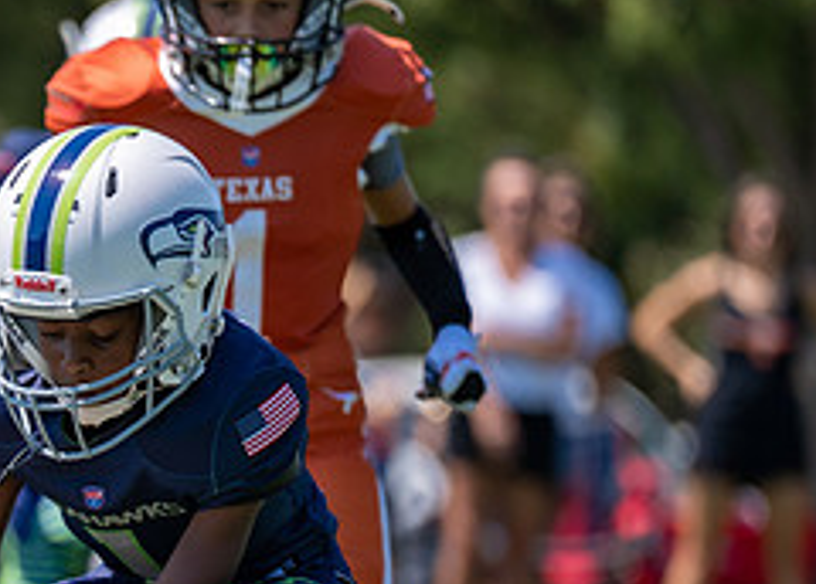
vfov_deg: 1.9
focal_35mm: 767
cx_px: -333
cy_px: 609
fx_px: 17795
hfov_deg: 2.6
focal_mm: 200
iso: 100
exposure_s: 1/2000
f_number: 2.8
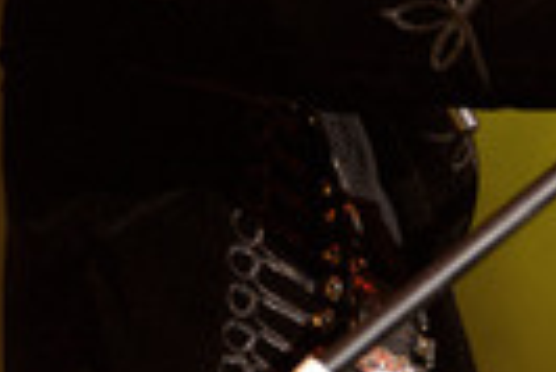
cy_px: 17
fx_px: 2304
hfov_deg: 13.7
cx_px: 401
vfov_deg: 9.2
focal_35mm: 149
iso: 1600
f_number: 3.5
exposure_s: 1/400
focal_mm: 44
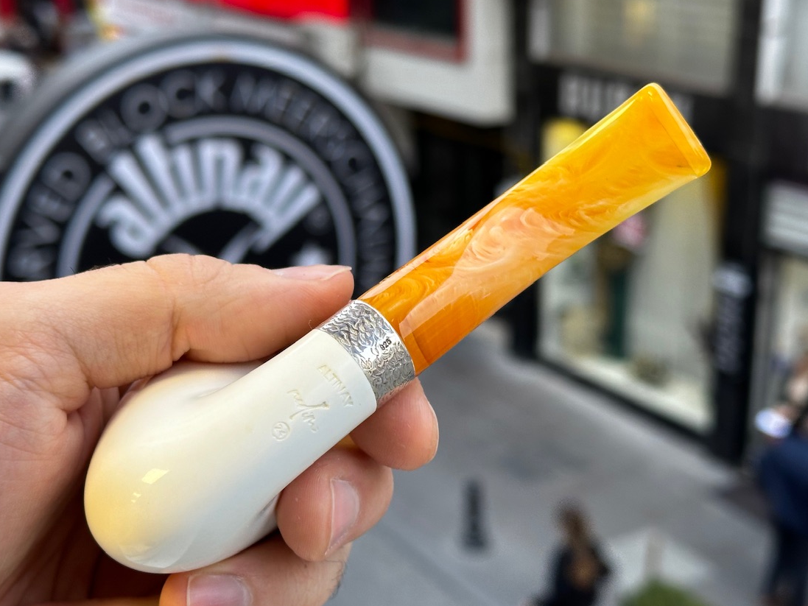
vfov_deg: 26.1
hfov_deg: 34.3
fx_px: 1307
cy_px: 310
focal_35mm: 56
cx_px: 402
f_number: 1.78
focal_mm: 6.86
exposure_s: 1/100
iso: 125
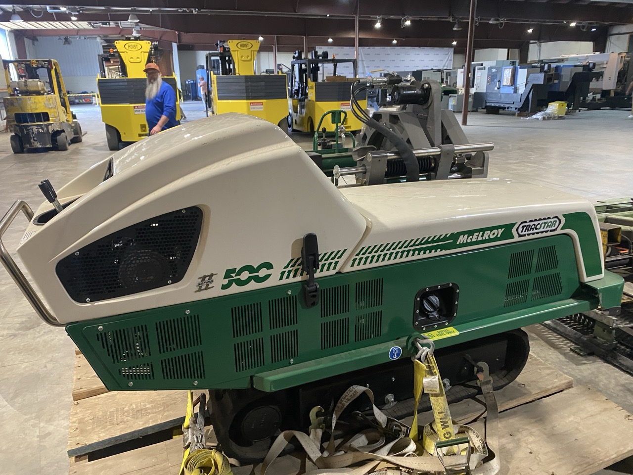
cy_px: 238
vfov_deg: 53.1
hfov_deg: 67.3
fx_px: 475
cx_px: 316
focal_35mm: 26
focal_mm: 4.25
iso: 400
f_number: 1.8
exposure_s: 1/60
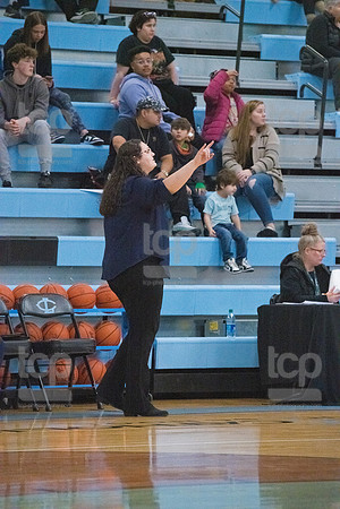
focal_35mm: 200
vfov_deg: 10.3
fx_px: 2833
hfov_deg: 6.9
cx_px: 170
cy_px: 254
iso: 10000
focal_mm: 200
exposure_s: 1/1250
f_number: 5
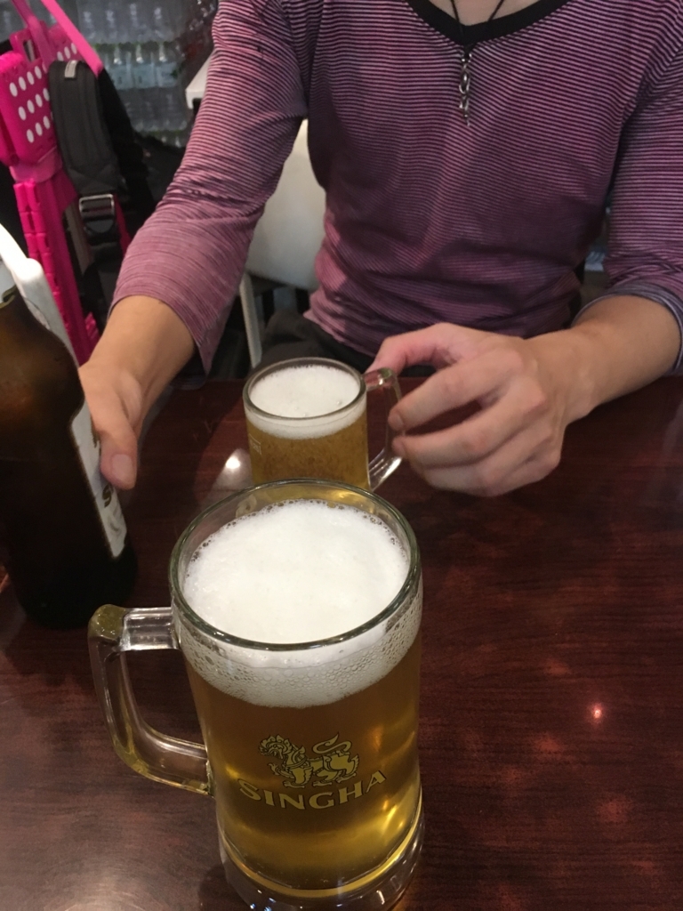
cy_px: 456
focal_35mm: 29
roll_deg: +1.5
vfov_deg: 61.7
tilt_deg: -36.6
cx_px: 342
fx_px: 763
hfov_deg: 48.2
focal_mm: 4.15
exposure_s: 1/25
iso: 200
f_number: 2.2
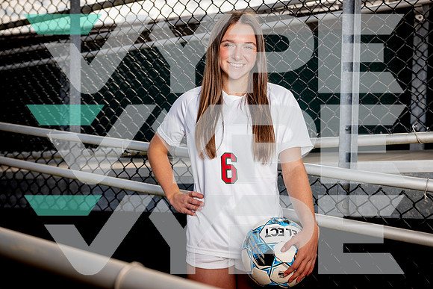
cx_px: 216
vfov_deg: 30.5
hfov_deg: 44.5
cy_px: 144
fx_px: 529
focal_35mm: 44
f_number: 4
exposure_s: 1/800
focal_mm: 44
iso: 100
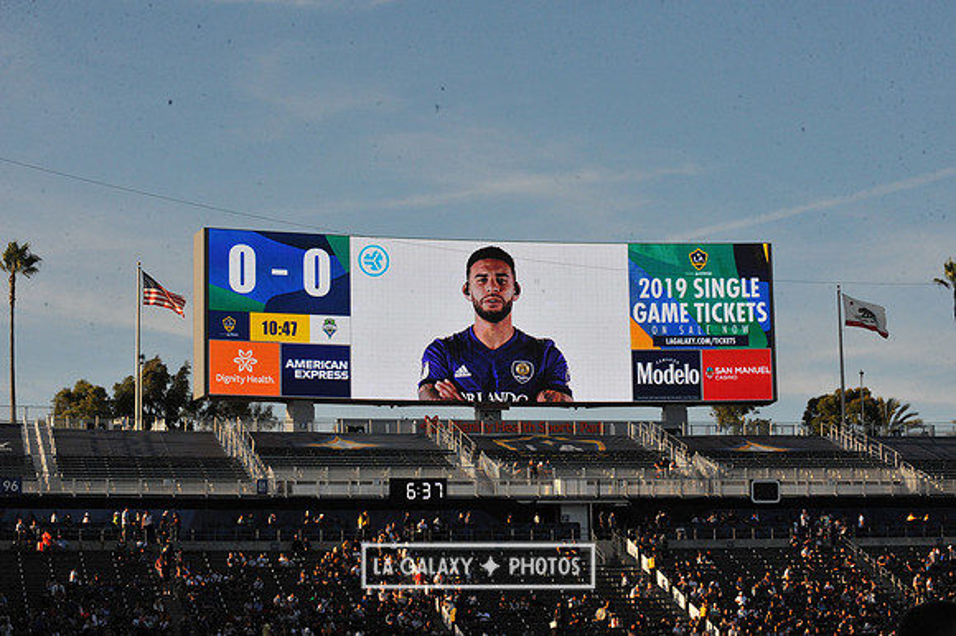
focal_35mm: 86
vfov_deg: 15.9
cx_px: 478
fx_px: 2282
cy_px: 318
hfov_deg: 23.7
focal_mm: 86
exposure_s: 1/1000
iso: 1600
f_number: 16
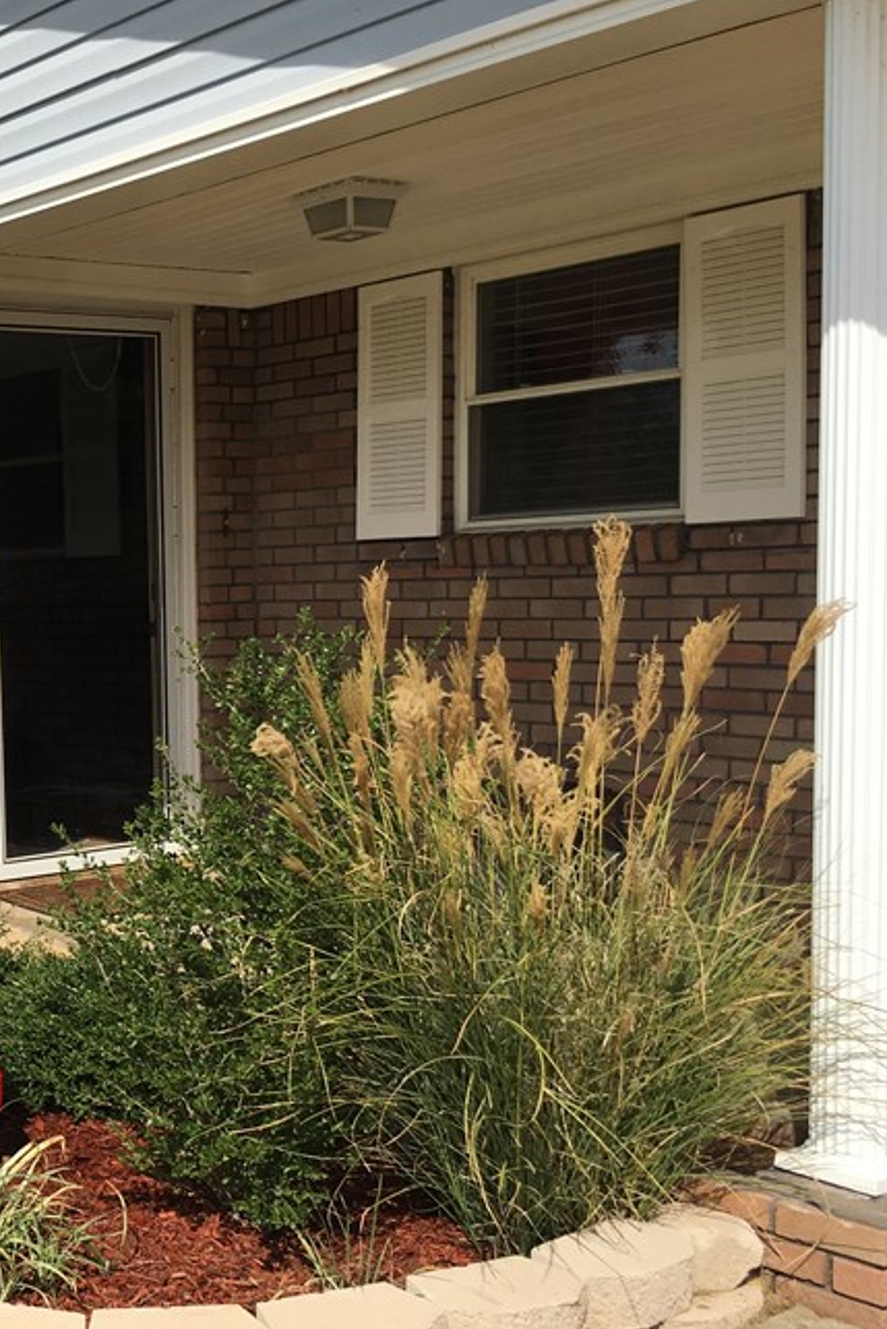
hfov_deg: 25.5
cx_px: -147
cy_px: 742
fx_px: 1773
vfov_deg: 41.0
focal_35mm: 48
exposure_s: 1/2024
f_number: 2.2
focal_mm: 4.15
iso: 25
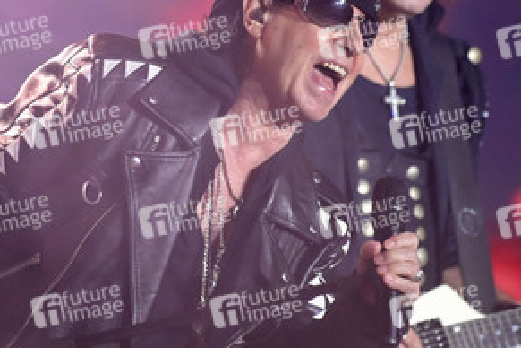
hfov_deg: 3.2
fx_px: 9421
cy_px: 83
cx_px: 209
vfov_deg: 2.1
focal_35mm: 651
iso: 12800
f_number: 5.6
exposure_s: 1/640
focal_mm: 420
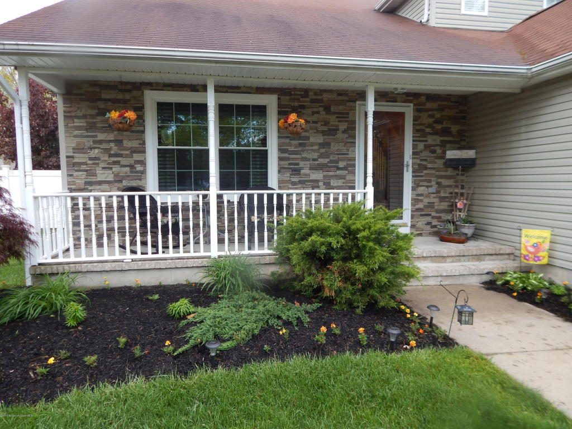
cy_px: 214
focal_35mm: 23
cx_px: 286
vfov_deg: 58.9
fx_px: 380
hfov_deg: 73.9
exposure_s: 1/125
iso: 125
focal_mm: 4
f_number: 3
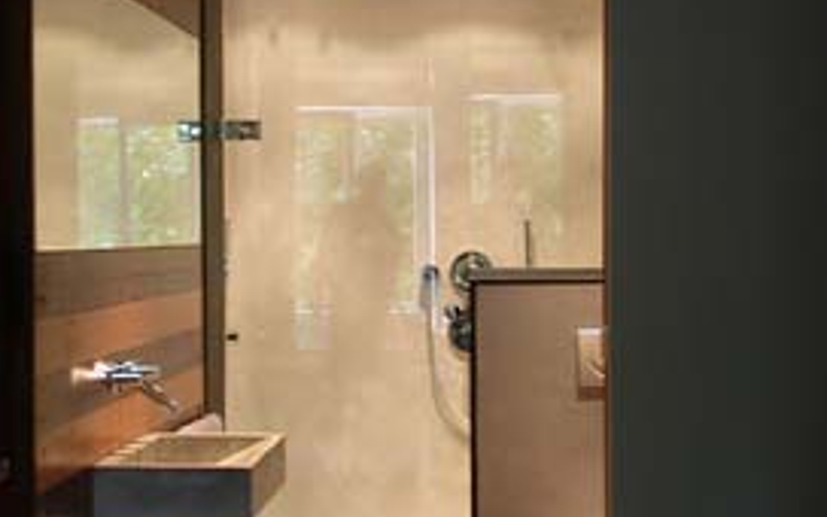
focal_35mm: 79
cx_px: 459
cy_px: 284
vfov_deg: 16.5
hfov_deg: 26.1
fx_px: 1781
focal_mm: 7.85
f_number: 2.6
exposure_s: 1/9
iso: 100
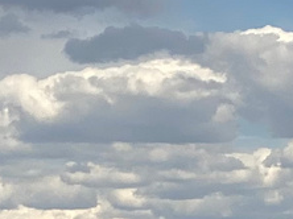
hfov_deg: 5.3
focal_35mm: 360
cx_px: 686
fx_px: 3044
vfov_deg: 4.1
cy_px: 58
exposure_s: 1/2283
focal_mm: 6
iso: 20
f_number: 2
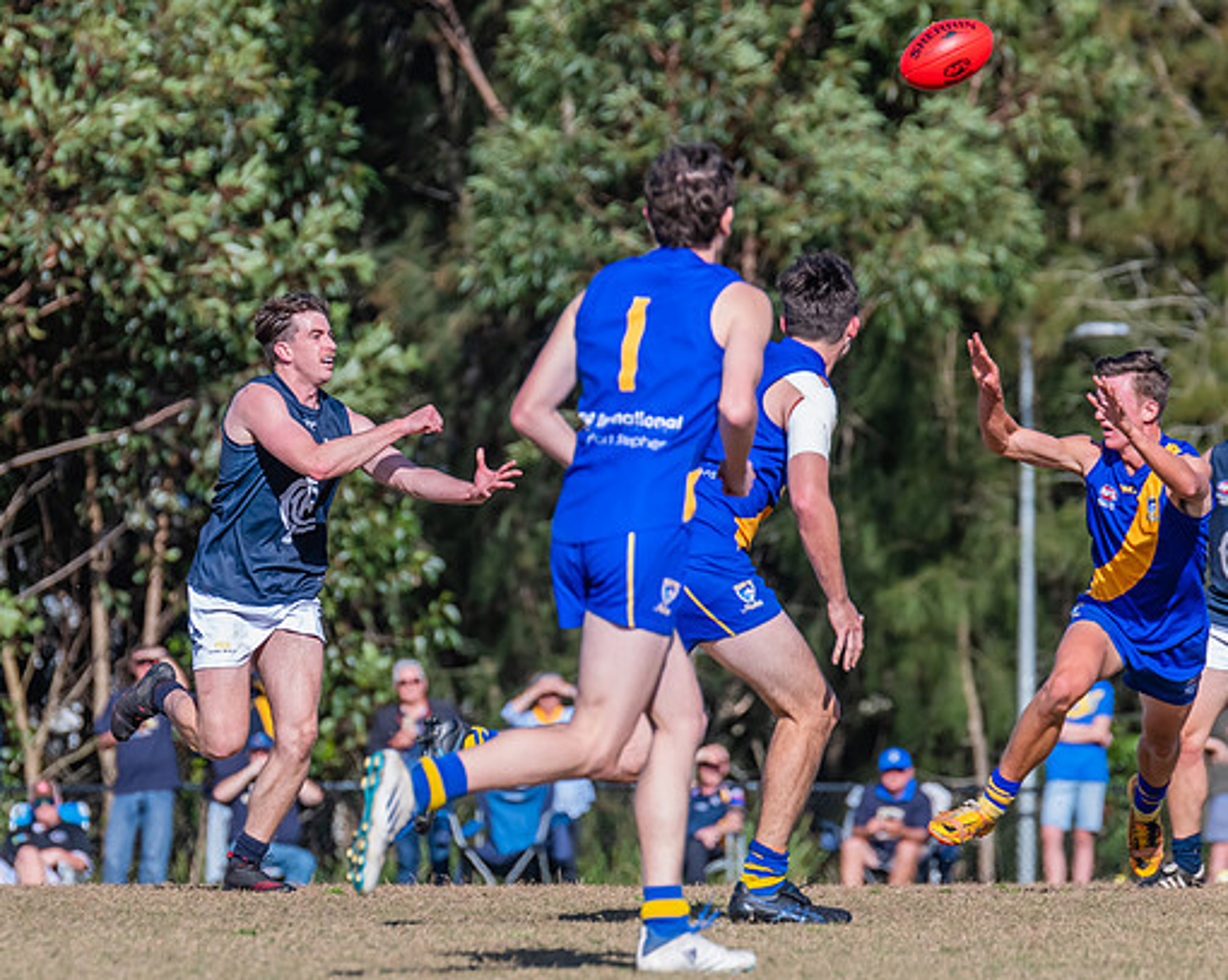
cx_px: 401
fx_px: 18845
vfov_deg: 3.0
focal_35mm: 519
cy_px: 511
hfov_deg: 3.7
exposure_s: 1/2000
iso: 800
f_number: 8
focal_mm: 360
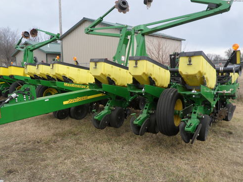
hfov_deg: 59.9
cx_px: 111
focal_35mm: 30
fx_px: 210
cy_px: 100
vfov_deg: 46.7
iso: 120
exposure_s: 1/45
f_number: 3.5
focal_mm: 4.9
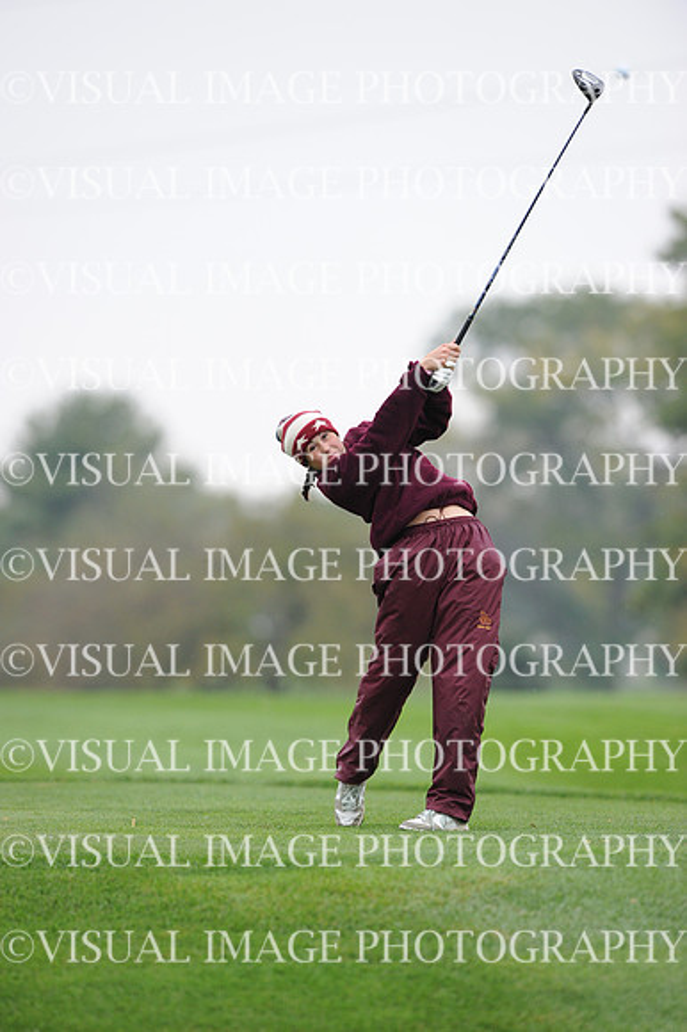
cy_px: 516
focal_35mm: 400
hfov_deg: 3.4
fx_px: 11463
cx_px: 344
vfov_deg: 5.2
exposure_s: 1/2000
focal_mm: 400
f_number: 4.5
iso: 1600
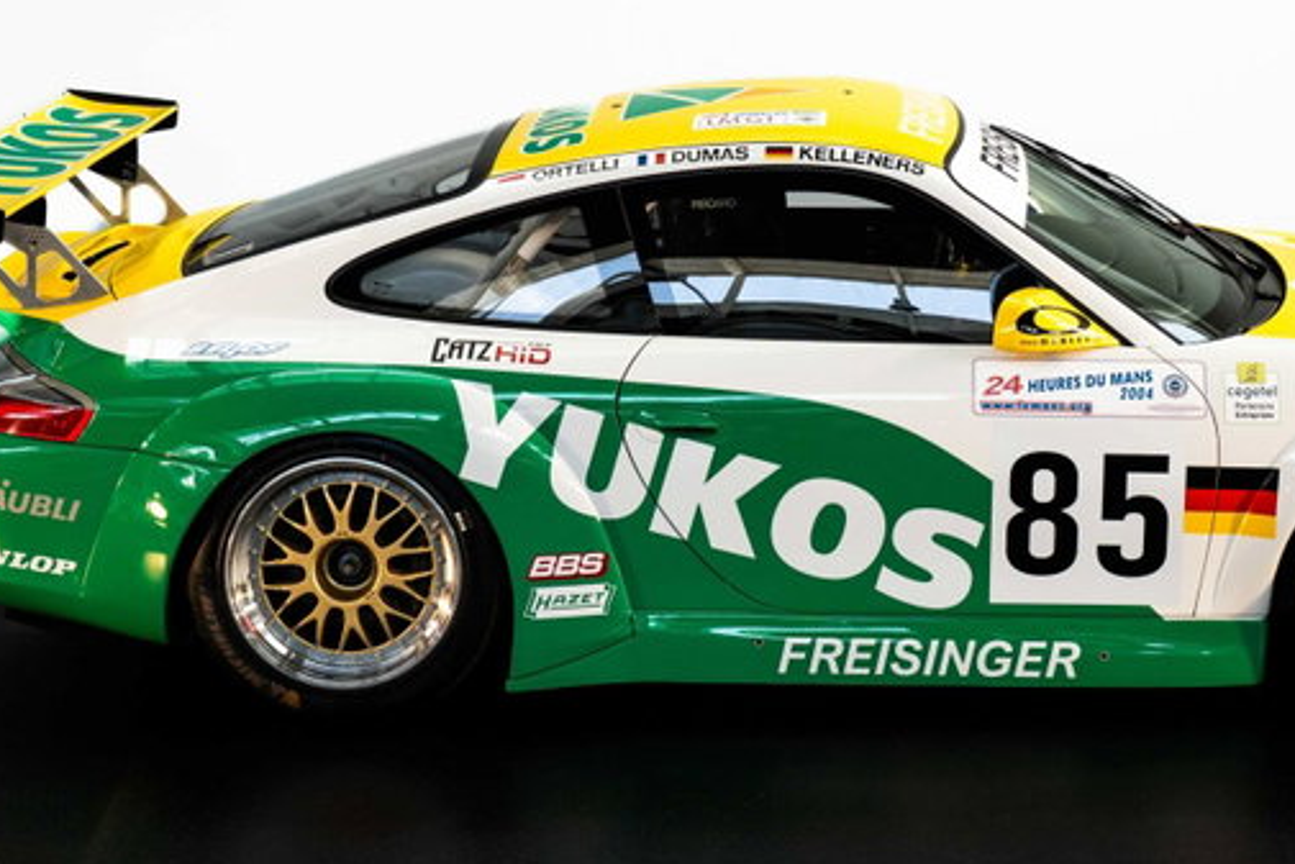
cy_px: 229
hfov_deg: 26.2
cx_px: 867
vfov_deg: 17.6
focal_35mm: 77
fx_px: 2770
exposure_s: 1/160
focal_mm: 38
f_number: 4
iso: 640
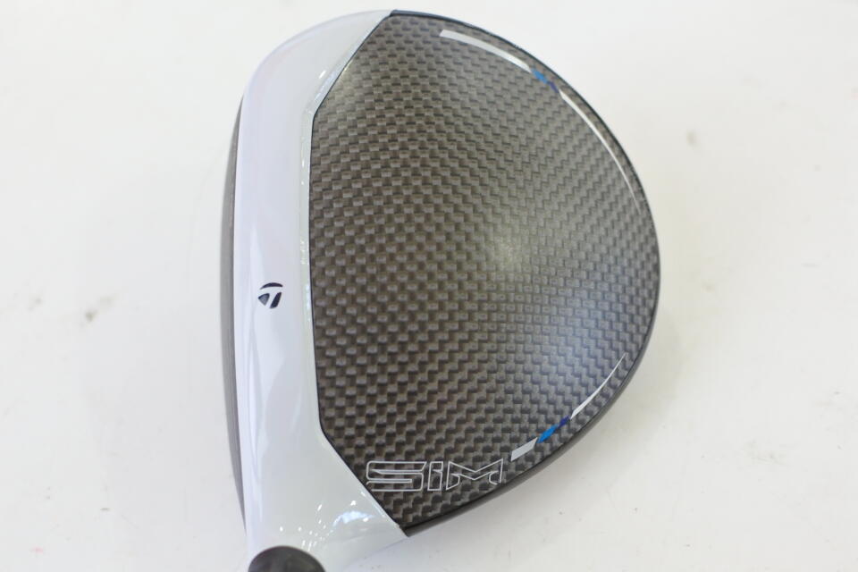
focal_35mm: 49
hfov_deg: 40.3
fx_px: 1168
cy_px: 286
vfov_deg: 27.5
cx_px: 429
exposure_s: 1/125
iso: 640
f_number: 2.8
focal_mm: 18.5
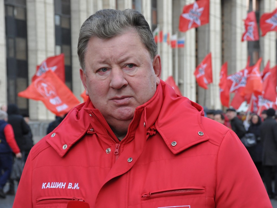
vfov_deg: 12.1
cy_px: 104
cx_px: 157
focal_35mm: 123
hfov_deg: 16.1
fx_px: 980
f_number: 11
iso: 1000
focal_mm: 75
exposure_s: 1/500
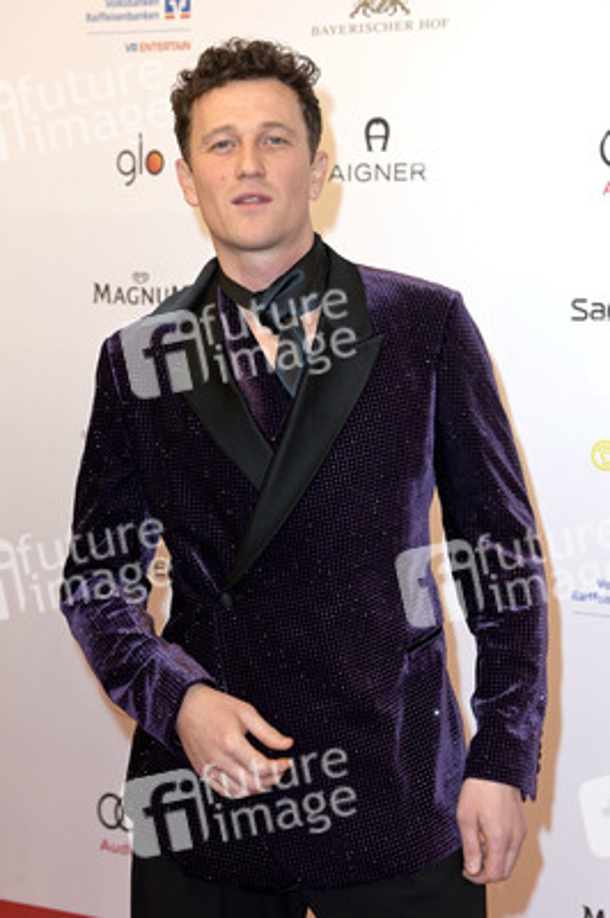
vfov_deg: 22.2
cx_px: 305
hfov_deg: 14.8
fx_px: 2342
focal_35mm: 92
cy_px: 459
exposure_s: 1/250
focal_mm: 92
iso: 400
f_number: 6.3
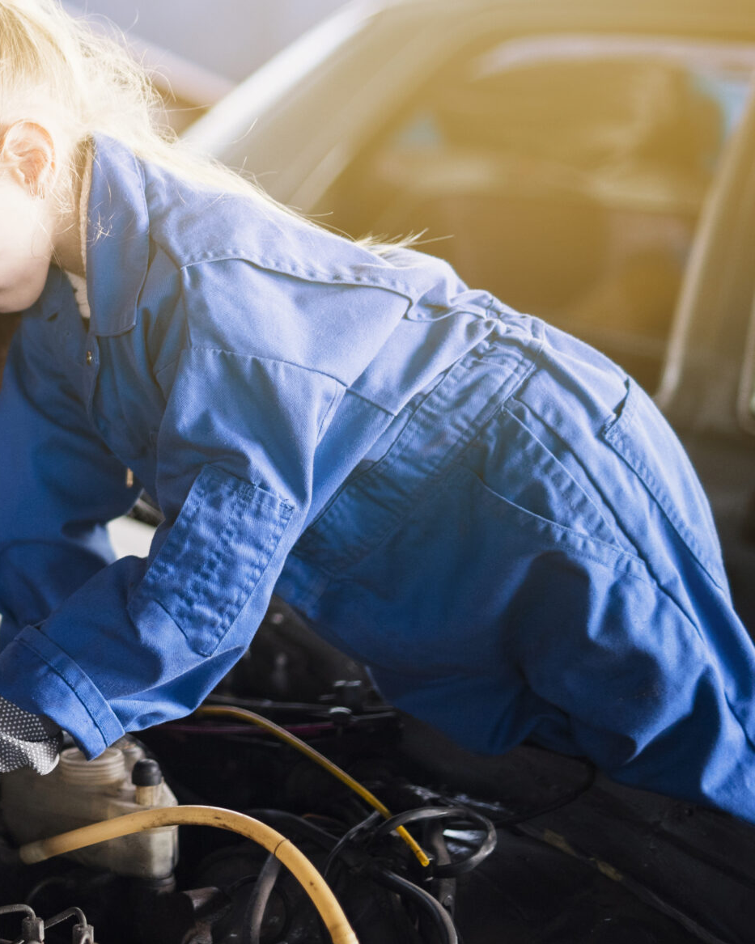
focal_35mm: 103
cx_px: -274
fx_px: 2878
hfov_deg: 14.2
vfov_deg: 18.6
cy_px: 419
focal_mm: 50
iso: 500
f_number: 1.4
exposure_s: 1/320
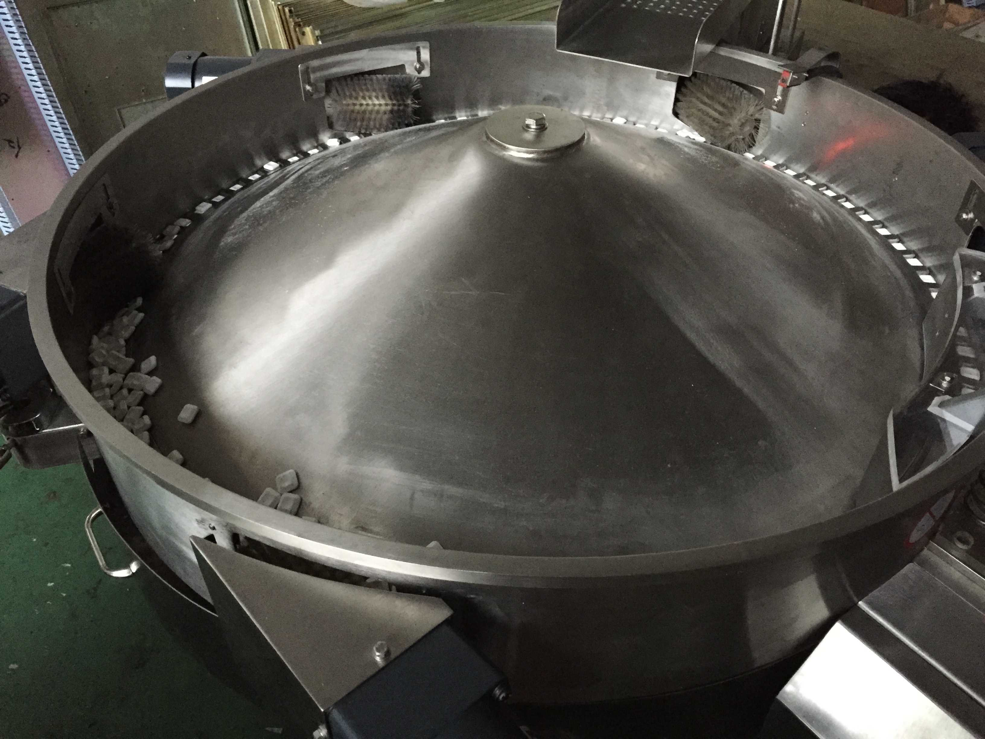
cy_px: 370
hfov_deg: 61.7
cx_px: 492
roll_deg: +0.4
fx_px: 825
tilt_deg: -42.7
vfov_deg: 48.2
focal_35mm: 29
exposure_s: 1/15
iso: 320
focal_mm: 4.15
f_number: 2.2
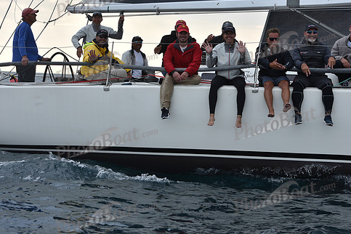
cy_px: 94
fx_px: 819
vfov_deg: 16.2
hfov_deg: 24.2
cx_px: 196
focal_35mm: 84
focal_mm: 70
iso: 400
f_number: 5.6
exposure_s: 1/800
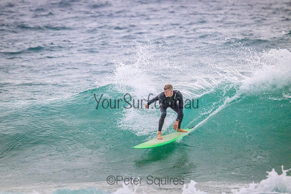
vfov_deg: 2.3
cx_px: 146
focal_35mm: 600
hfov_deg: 3.4
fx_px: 4851
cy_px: 97
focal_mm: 600
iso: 10000
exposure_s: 1/2000
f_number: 11
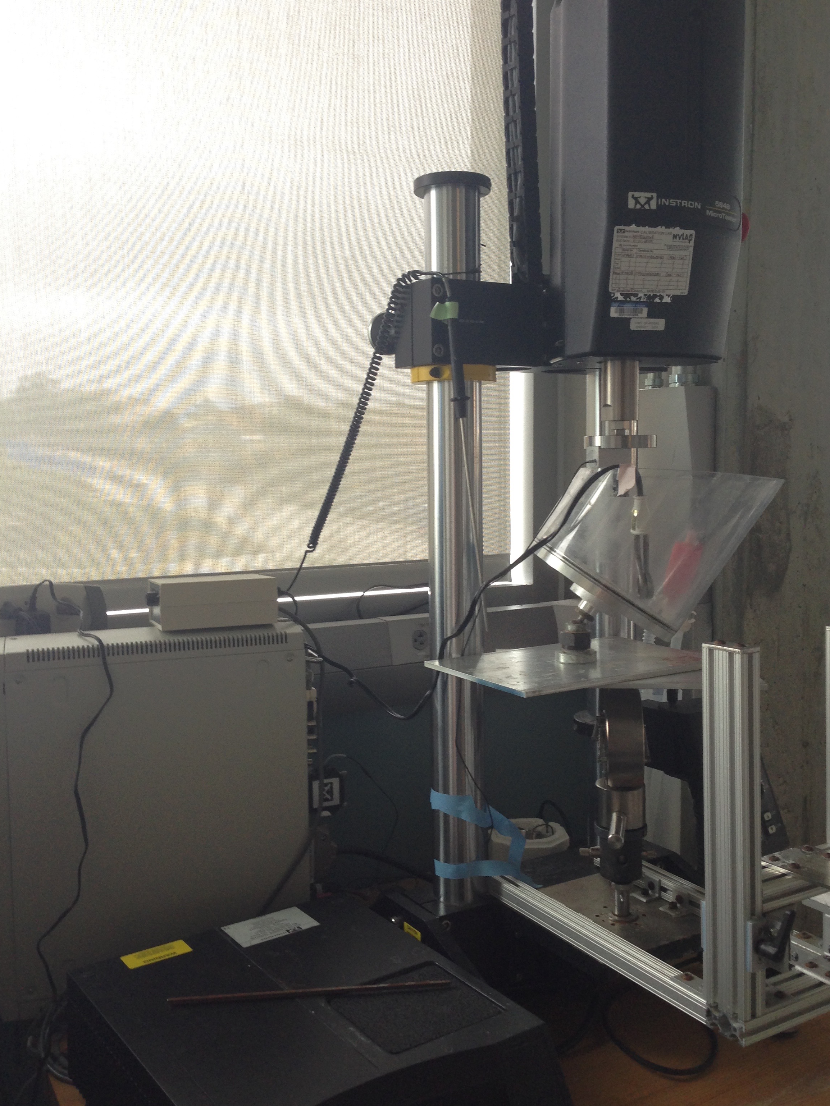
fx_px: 1119
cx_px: 430
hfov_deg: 40.7
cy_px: 541
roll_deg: +1.4
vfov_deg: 52.6
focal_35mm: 35
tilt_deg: -4.4
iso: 64
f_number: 2.4
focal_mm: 4.12
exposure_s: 1/20
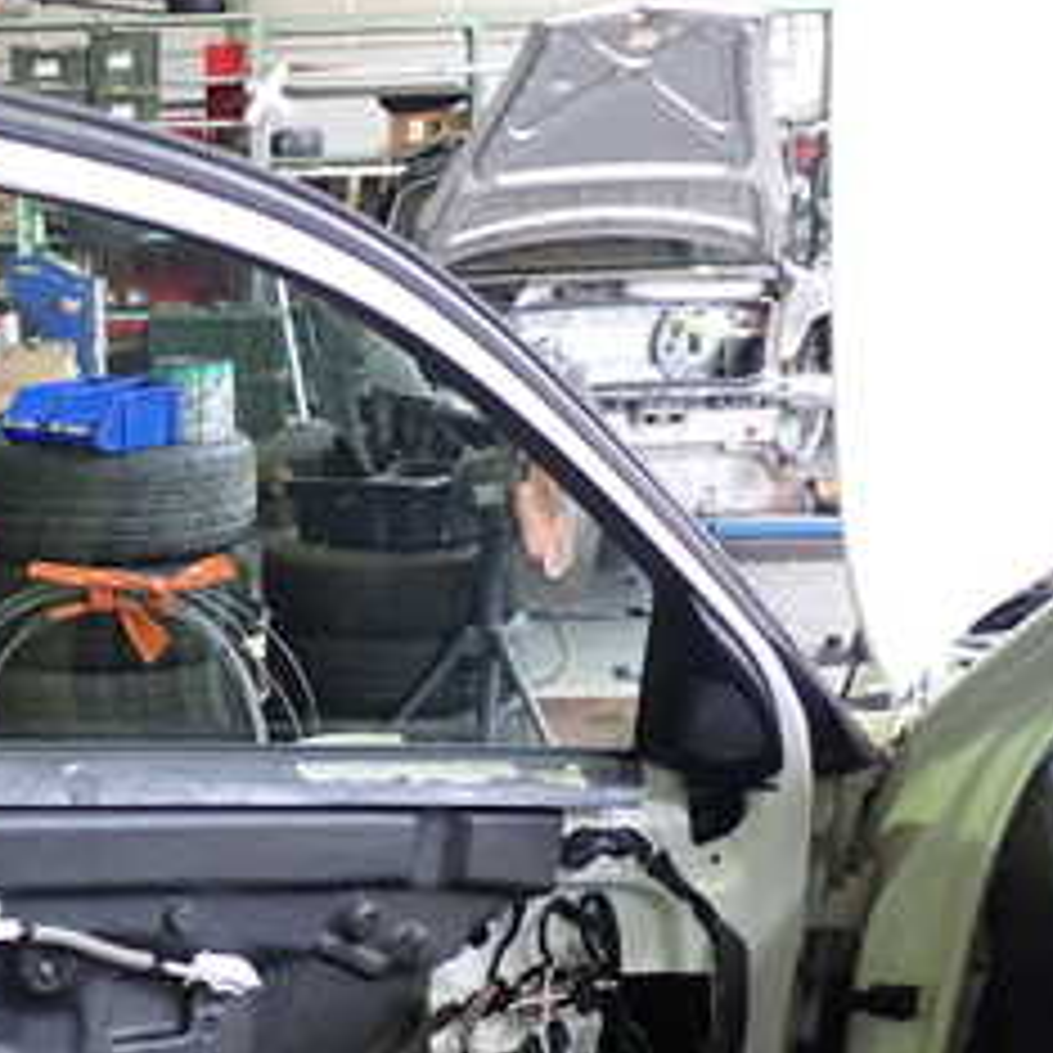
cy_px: 846
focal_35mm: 68
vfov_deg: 24.9
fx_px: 2340
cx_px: -14
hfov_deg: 24.2
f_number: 2.3
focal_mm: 5.4
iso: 200
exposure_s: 1/30
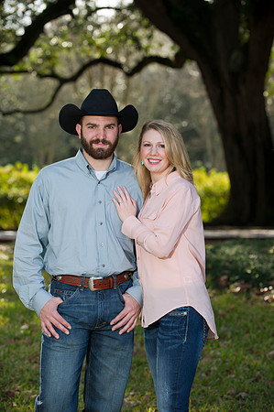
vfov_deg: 18.6
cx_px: 137
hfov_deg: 12.4
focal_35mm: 110
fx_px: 1259
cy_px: 206
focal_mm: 110
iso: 250
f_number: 3.5
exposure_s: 1/250
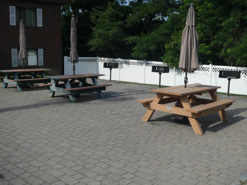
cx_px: 124
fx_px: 285
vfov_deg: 36.0
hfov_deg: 46.8
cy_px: 92
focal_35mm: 40
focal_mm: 7.2
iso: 80
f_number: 3.8
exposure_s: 1/800
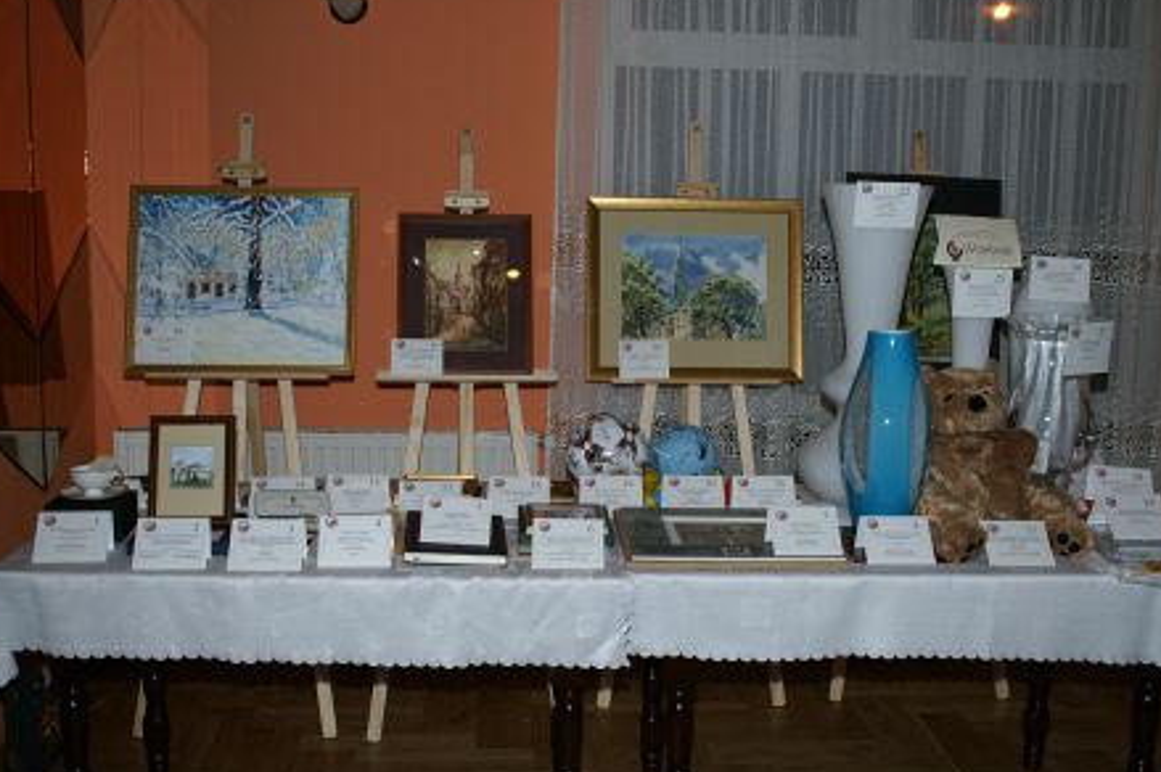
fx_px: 1321
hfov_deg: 47.4
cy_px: 399
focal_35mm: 41
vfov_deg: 32.6
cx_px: 619
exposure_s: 1/60
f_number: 5.6
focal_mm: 24
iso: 200
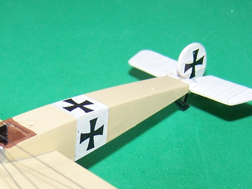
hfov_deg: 22.1
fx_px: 640
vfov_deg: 16.3
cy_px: 208
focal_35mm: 88
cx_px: 69
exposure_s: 1/60
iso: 80
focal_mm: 6.3
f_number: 2.8
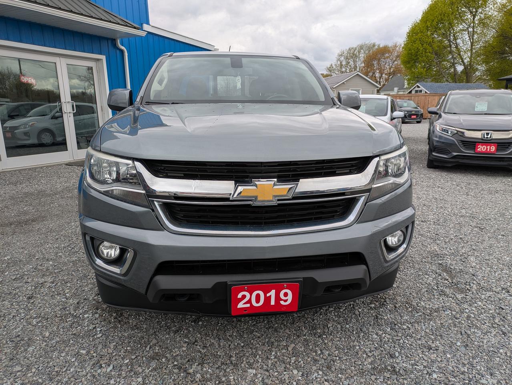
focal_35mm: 25
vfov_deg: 54.9
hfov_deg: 69.4
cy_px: 192
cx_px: 256
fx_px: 370
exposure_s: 1/756
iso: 43
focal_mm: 5.43
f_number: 1.89
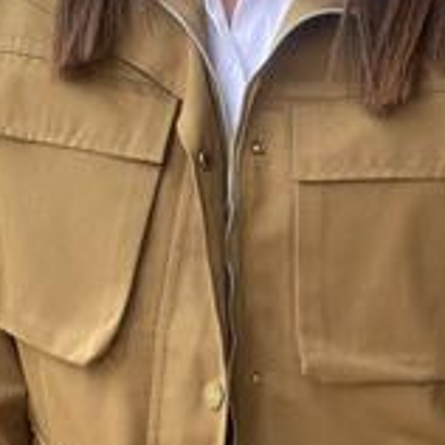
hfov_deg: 12.2
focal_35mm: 143
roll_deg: -0.1
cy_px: 539
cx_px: 231
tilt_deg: -21.5
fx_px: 2080
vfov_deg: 11.9
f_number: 1.78
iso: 80
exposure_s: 1/371
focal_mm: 6.86
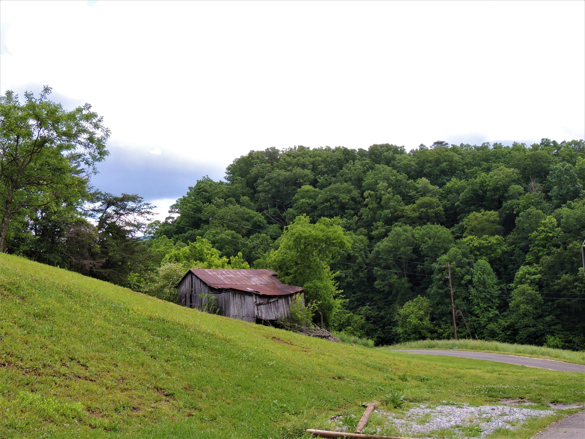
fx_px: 845
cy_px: 220
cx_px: 292
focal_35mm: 50
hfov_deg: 38.2
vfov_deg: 29.1
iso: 100
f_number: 3.6
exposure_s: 1/400
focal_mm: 8.9
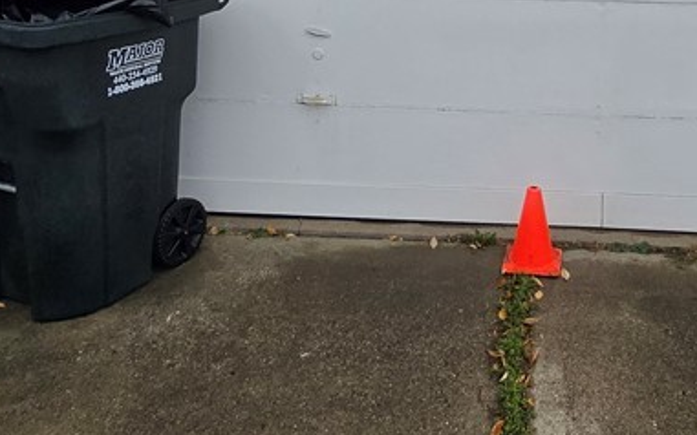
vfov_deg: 30.3
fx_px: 703
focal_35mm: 37
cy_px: -58
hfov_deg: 50.9
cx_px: 507
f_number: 2.2
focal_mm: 2.2
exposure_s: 1/2000
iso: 125
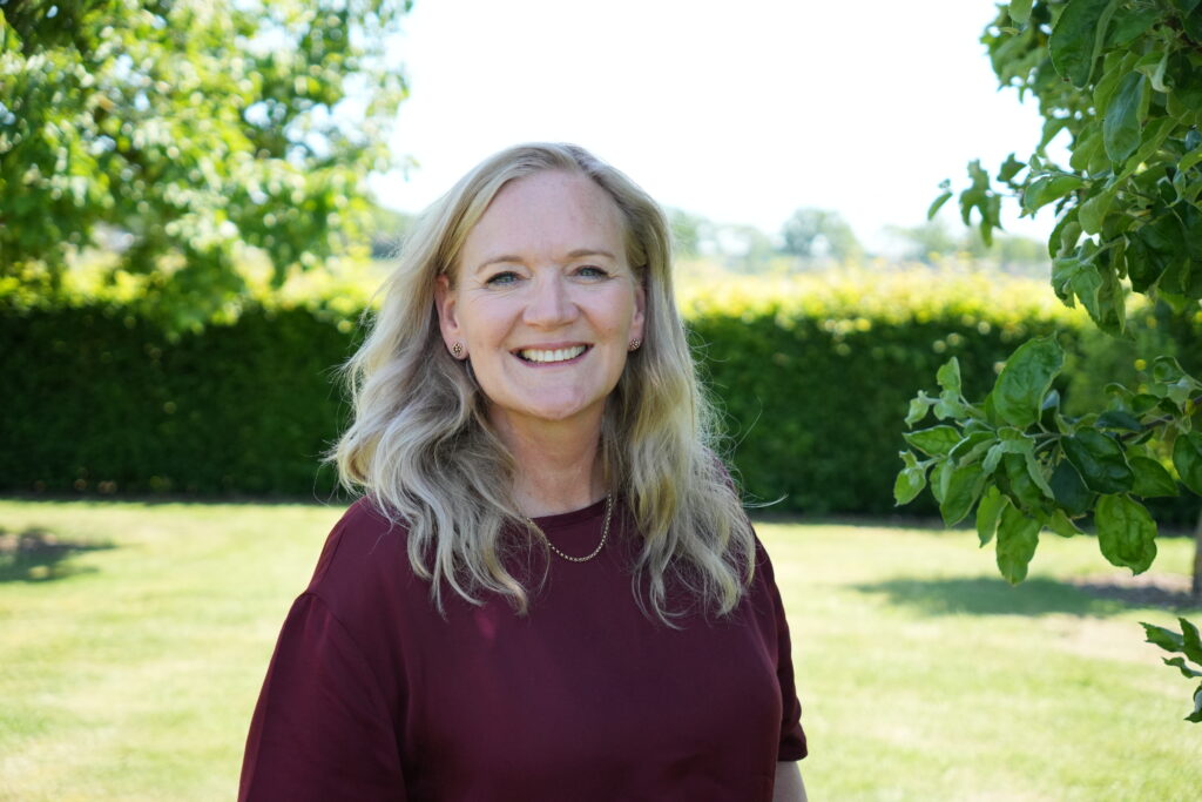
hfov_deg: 36.4
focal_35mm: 55
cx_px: 601
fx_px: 1828
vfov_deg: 24.7
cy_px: 401
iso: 800
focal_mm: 36.5
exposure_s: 1/2500
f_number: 2.8
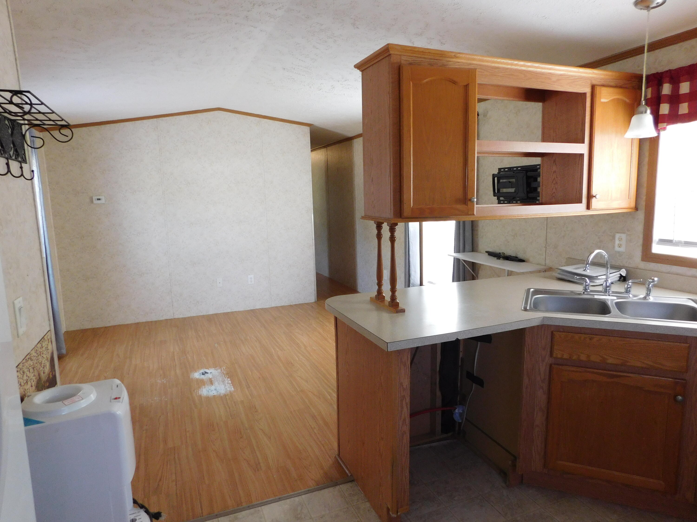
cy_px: 261
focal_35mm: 23
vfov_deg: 58.9
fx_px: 463
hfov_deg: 73.9
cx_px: 348
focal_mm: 4
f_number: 3
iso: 220
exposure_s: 1/30
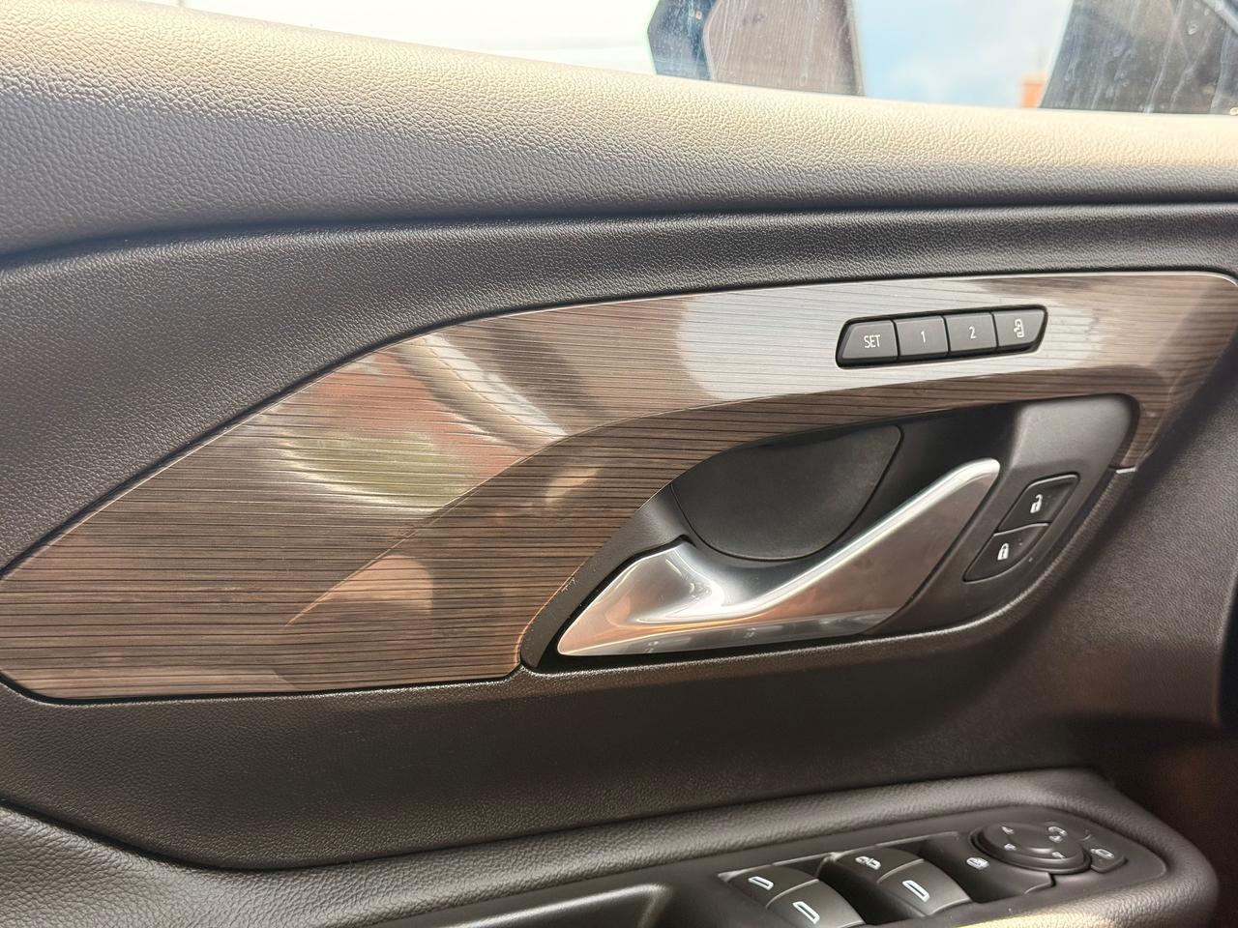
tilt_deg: -5.7
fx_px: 1717
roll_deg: -1.2
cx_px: 619
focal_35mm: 48
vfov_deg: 30.3
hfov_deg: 39.7
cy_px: 464
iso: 100
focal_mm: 6.76
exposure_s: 1/242
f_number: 1.78
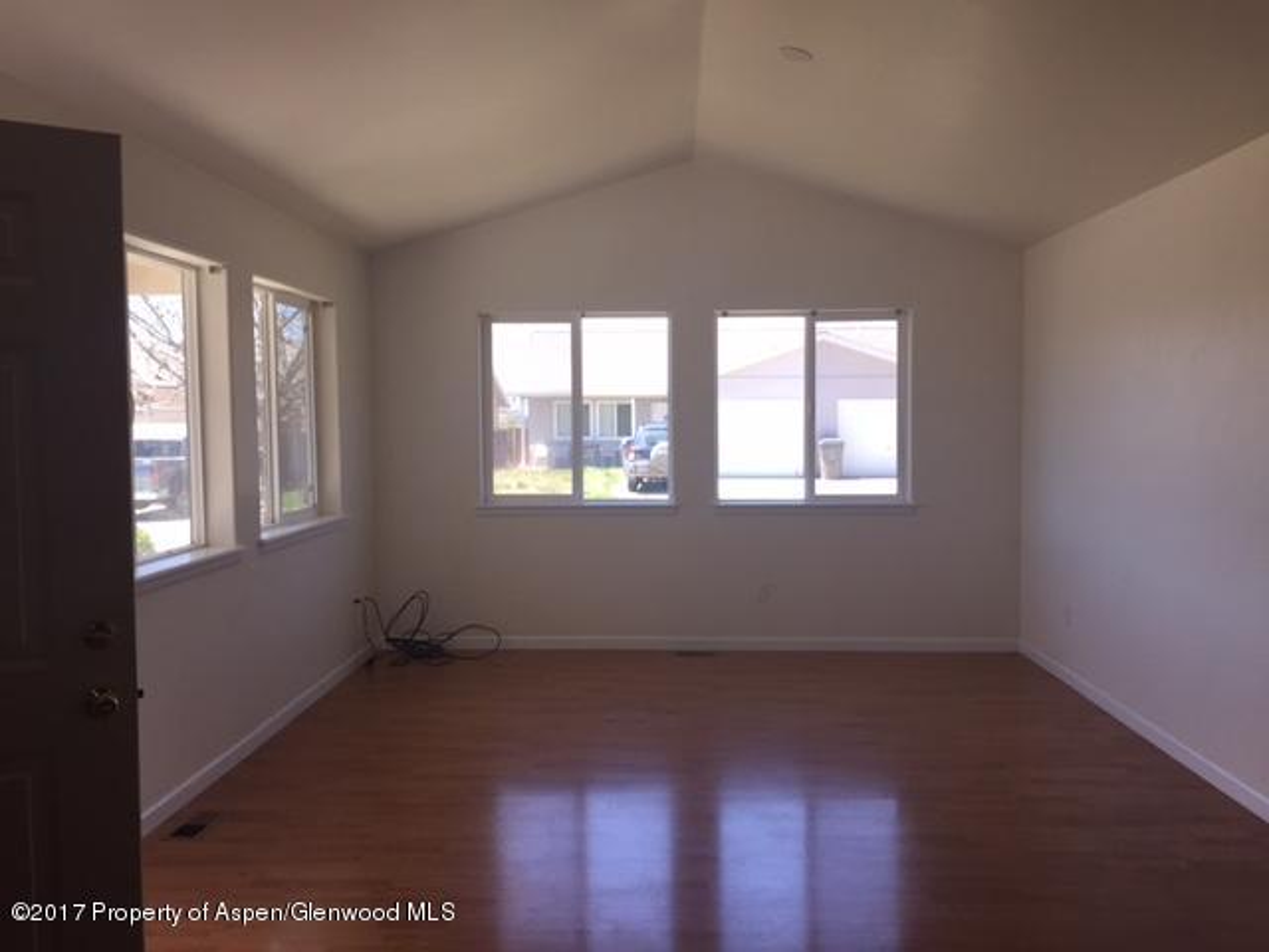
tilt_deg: -4.1
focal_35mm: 29
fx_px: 1063
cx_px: 634
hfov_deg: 61.7
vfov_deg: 48.2
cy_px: 476
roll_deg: +0.2
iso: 40
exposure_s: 1/206
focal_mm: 4.15
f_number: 2.2
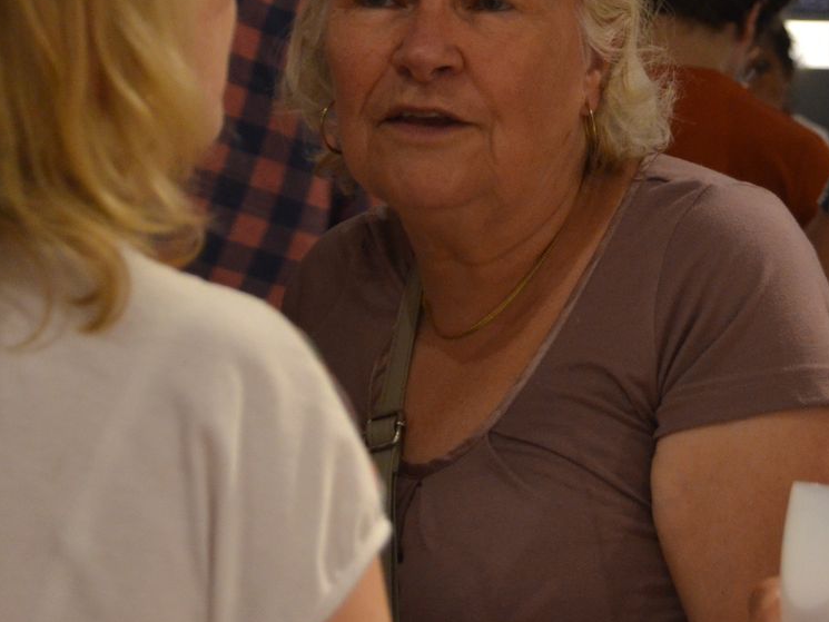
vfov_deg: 7.8
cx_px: 568
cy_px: 59
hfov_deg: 10.5
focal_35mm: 189
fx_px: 4527
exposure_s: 1/30
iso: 1600
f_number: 5
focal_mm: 60
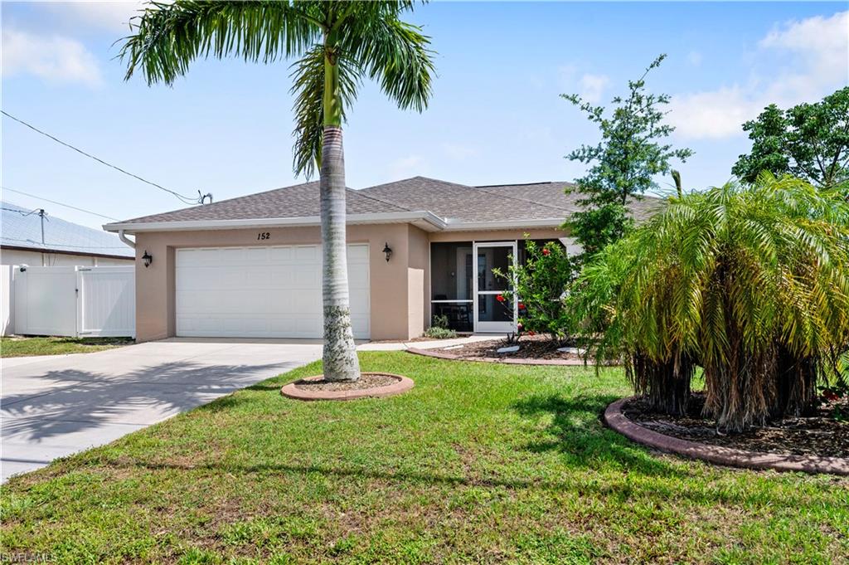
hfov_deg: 71.6
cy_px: 282
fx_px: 589
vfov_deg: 51.2
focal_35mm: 25
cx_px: 424
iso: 640
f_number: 10
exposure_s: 1/1250
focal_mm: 25
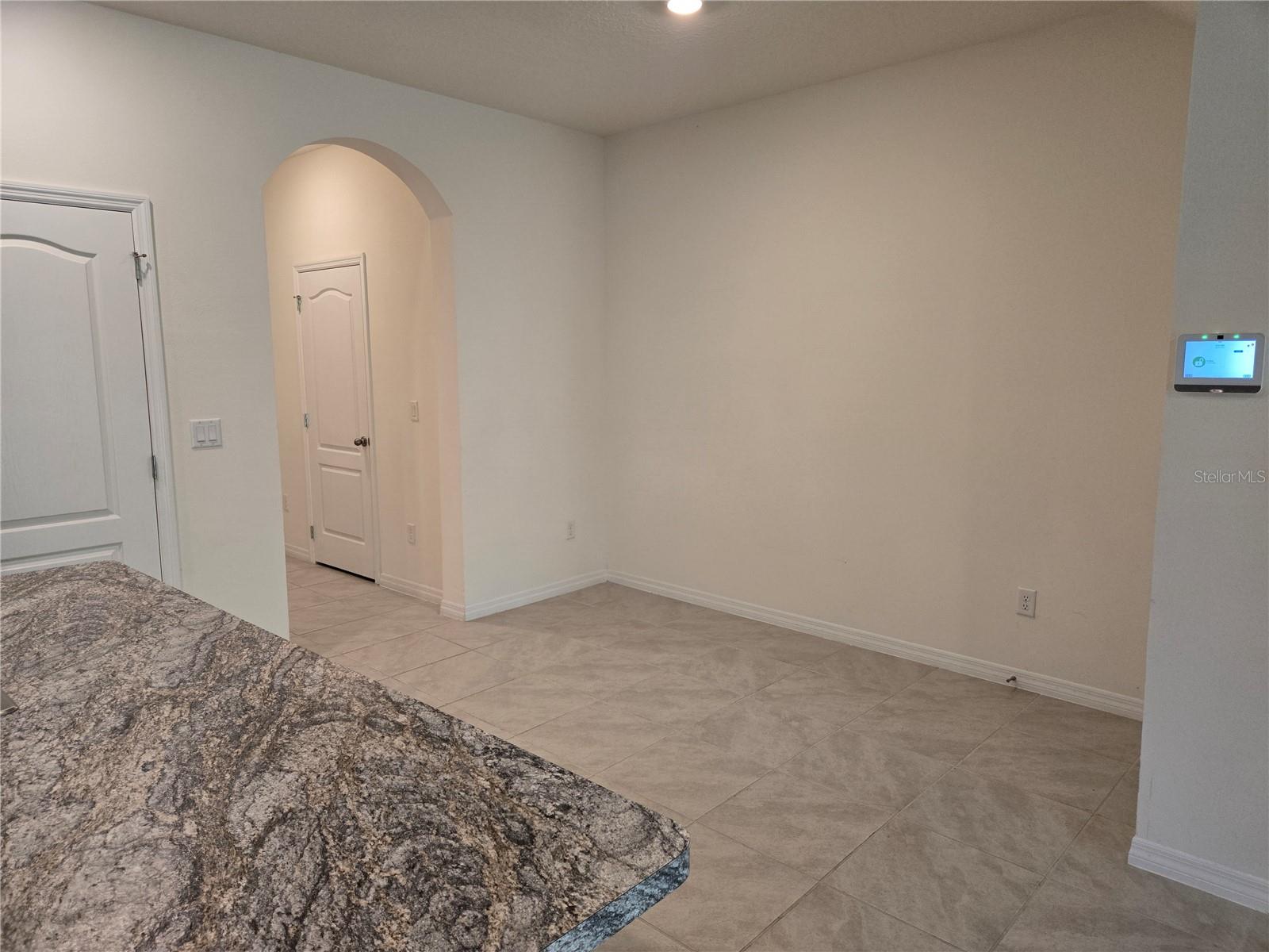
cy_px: 476
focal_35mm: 23
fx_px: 843
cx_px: 634
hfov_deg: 73.9
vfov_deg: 58.9
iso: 200
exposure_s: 1/120
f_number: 1.8
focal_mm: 5.4
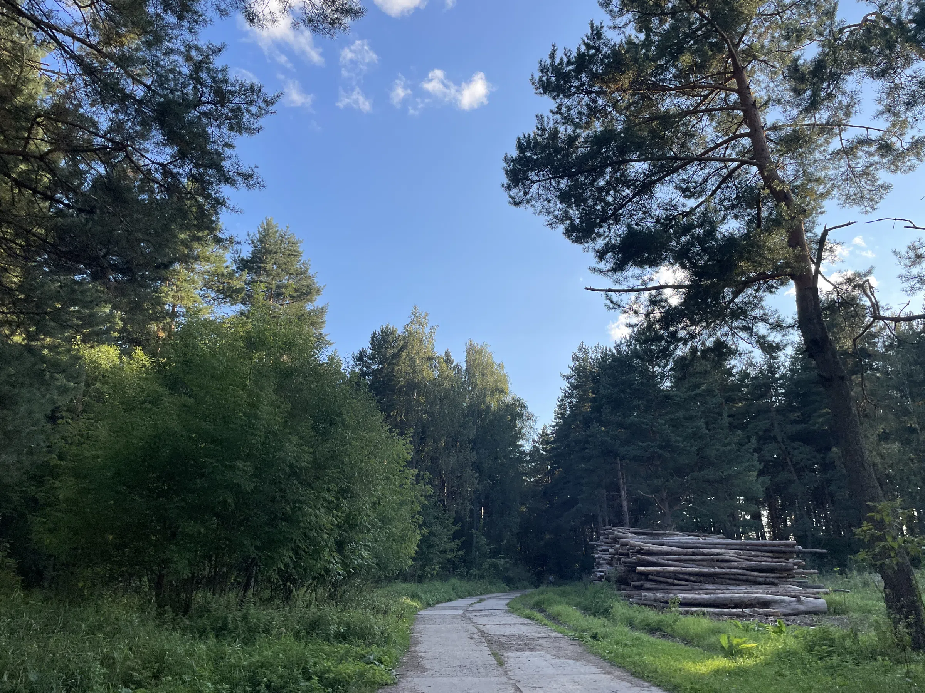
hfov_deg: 67.3
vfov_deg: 53.1
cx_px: 462
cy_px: 346
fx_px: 695
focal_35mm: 26
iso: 32
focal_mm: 4.2
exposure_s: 1/1043
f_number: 1.6
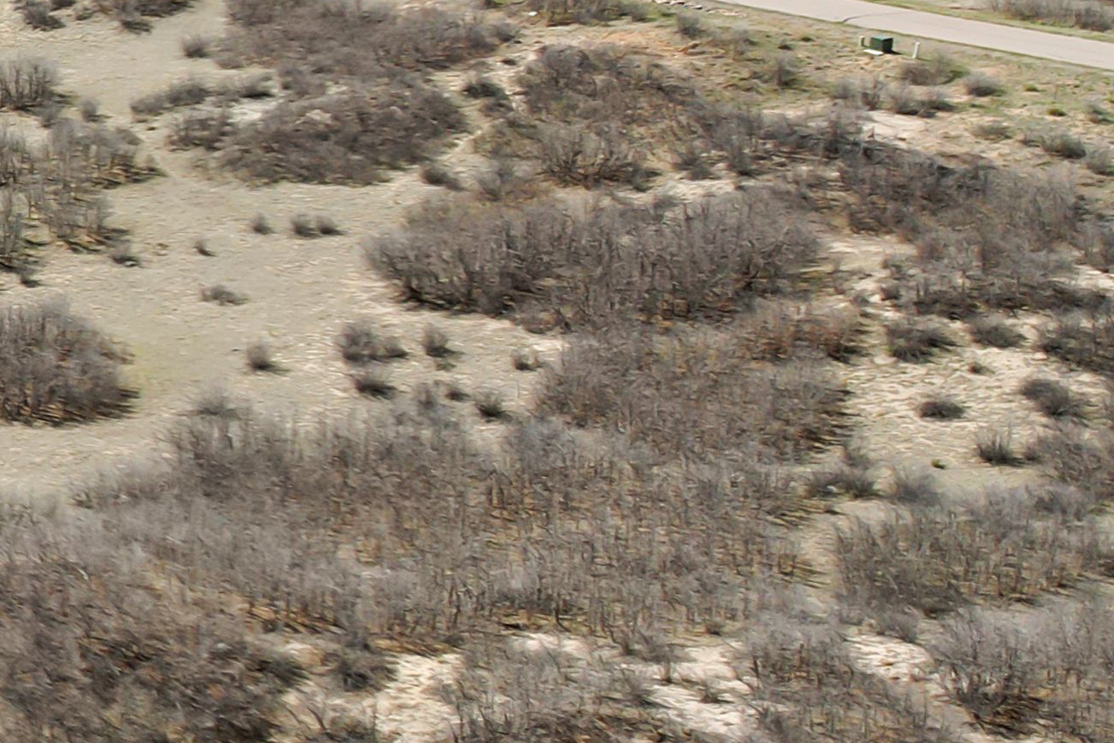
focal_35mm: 93
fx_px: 2878
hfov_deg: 16.9
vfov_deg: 14.6
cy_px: 139
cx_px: -1049
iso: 100
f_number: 2.8
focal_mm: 8.38
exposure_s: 1/1500
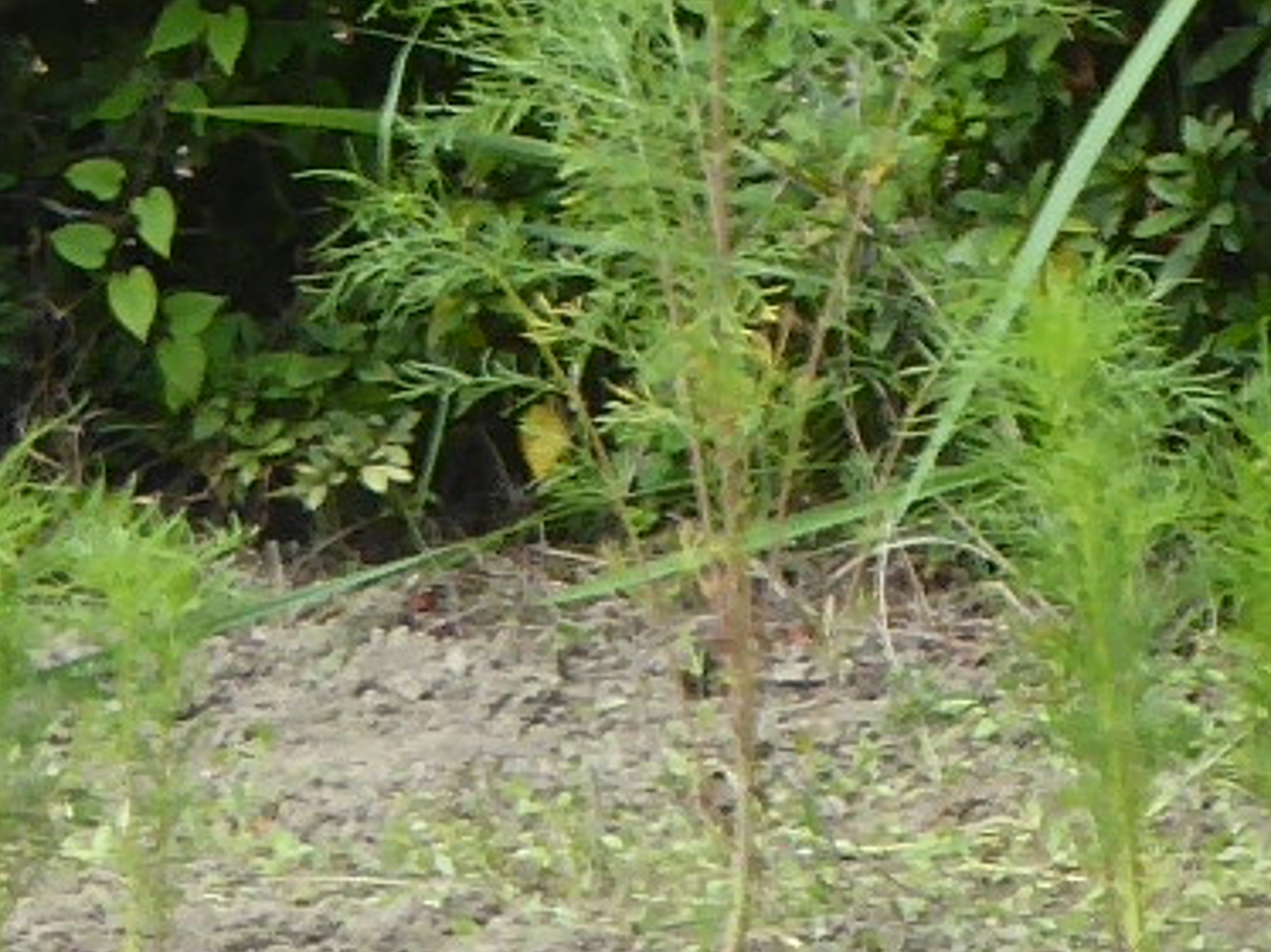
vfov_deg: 2.0
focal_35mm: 733
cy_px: 218
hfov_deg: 2.7
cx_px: 680
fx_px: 26896
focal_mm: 17.5
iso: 100
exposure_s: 1/125
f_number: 5
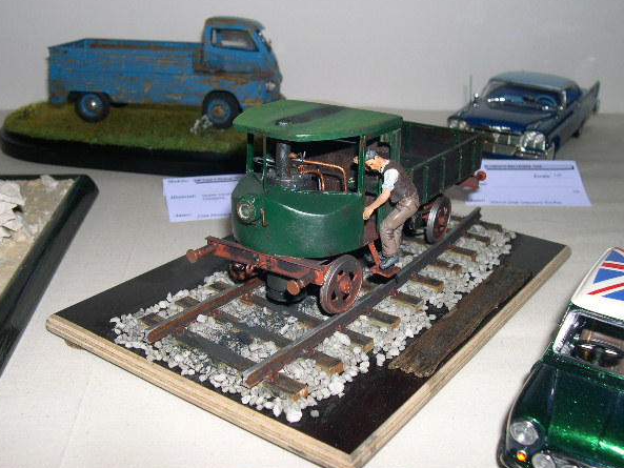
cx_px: 304
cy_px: 228
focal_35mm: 41
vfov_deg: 35.1
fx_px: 739
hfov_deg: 45.8
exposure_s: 1/60
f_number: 7.6
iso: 100
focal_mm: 8
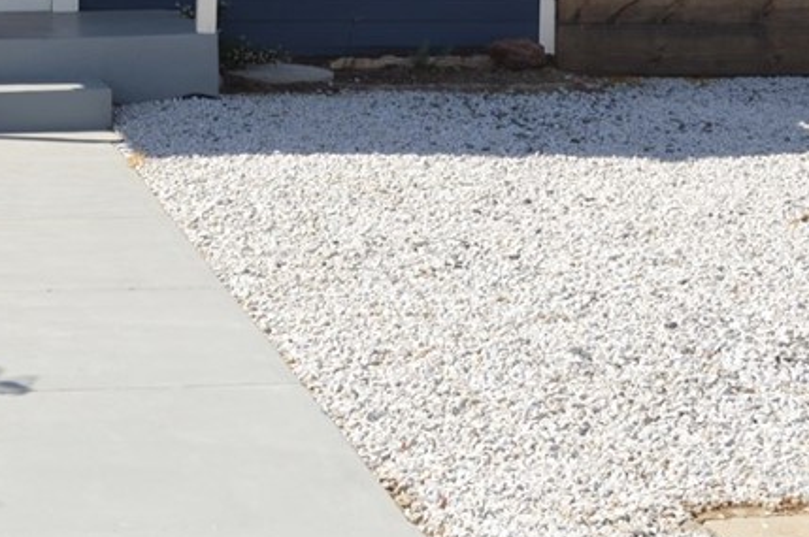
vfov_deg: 14.4
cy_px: -34
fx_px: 2088
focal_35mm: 93
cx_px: 98
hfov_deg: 21.5
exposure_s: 1/200
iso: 100
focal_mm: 26
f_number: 6.3
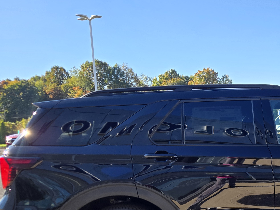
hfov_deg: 37.2
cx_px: 263
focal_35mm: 47
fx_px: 380
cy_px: 159
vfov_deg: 30.3
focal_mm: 5.4
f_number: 1.8
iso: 25
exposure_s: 1/895
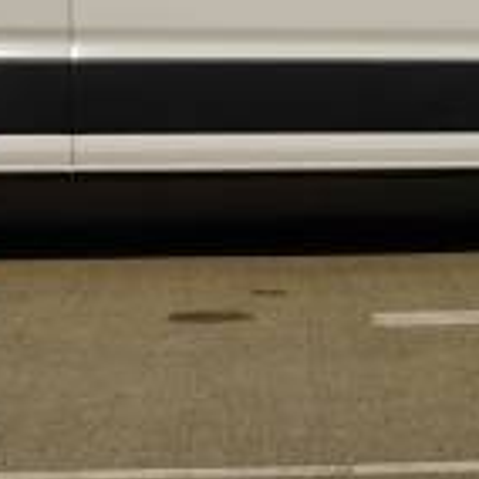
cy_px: -125
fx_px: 2395
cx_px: 223
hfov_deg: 11.4
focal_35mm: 153
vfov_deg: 11.2
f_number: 5
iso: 100
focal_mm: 40
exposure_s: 1/1250
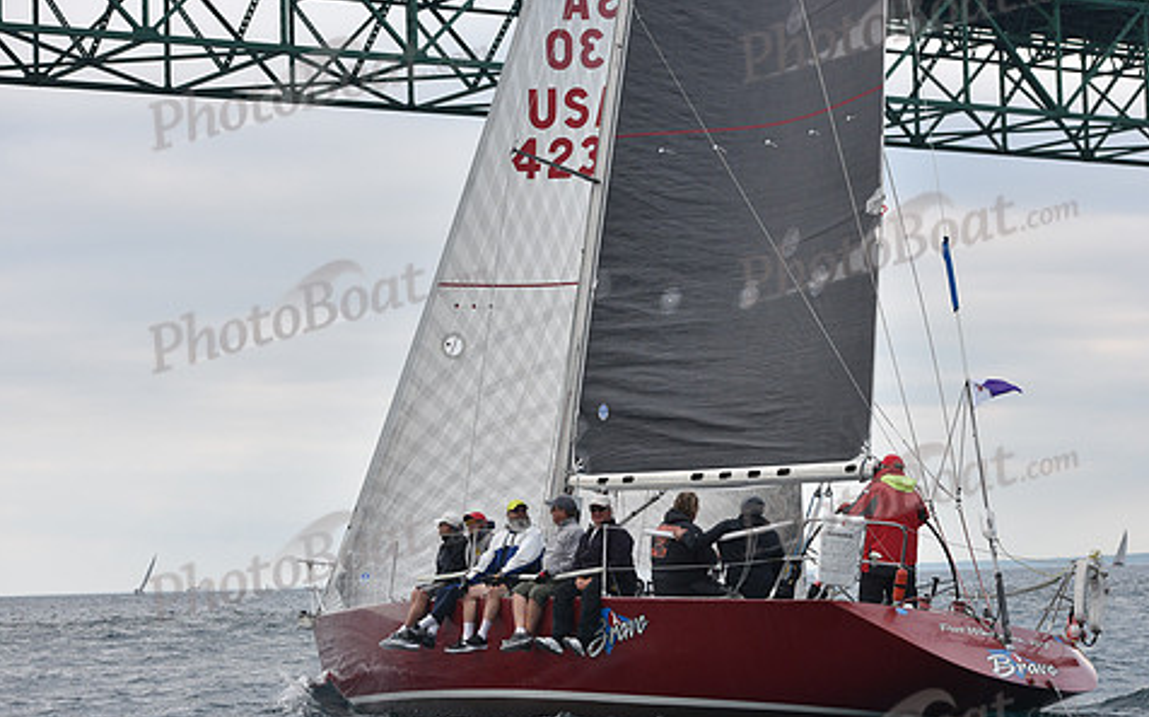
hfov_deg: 23.8
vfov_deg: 15.0
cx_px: 616
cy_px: 402
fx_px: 2723
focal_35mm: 87
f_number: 4.5
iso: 400
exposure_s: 1/640
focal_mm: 70
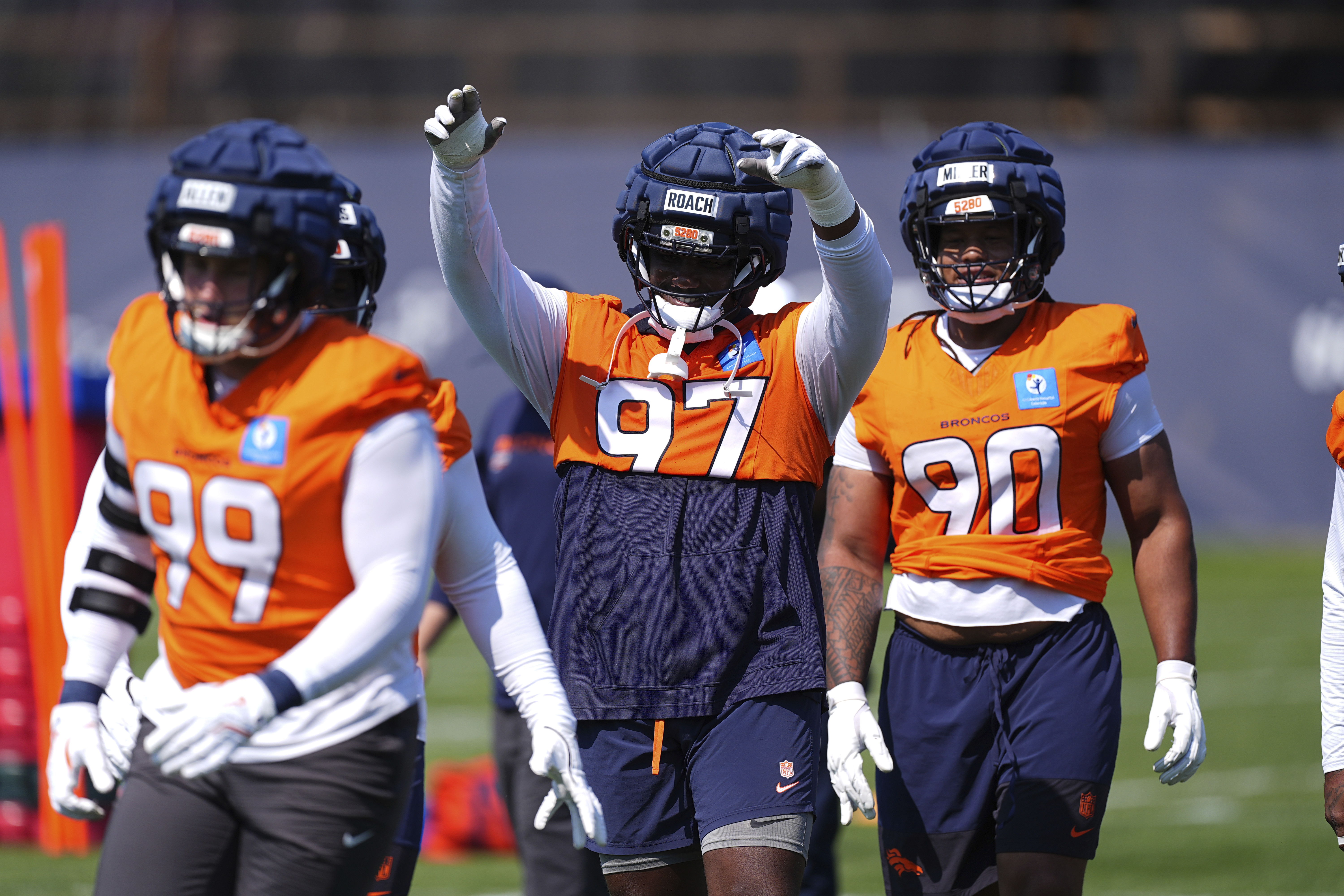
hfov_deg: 3.4
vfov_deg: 2.3
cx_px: 672
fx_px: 22398
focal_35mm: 600
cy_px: 448
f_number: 4
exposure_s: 1/2000
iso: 200
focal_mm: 600
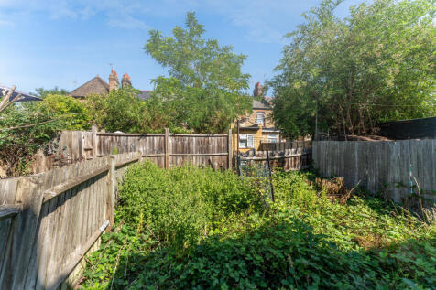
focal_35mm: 14
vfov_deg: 81.2
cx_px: 218
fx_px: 169
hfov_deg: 104.3
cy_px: 145
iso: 320
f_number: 8
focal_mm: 14
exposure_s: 1/500
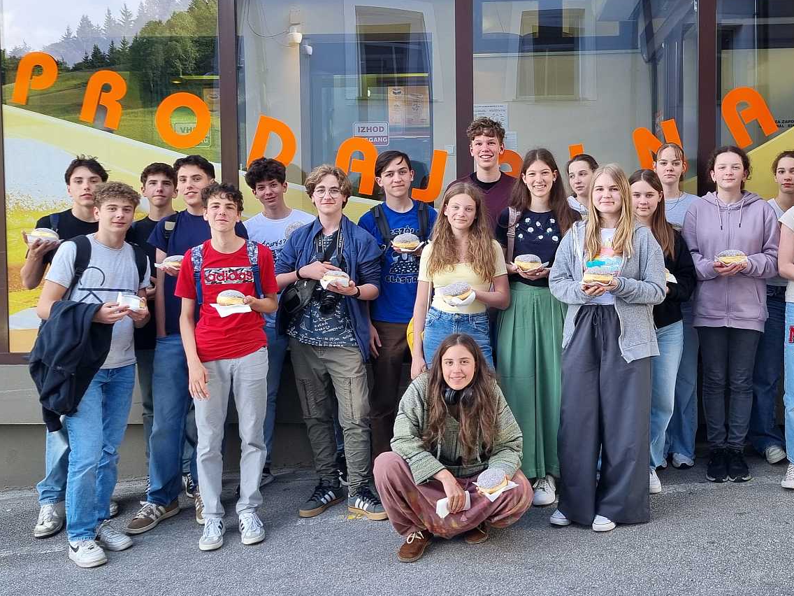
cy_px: 227
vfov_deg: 36.6
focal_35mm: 39
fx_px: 895
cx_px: 493
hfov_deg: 47.5
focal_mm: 5.4
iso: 50
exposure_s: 1/187
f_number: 1.8
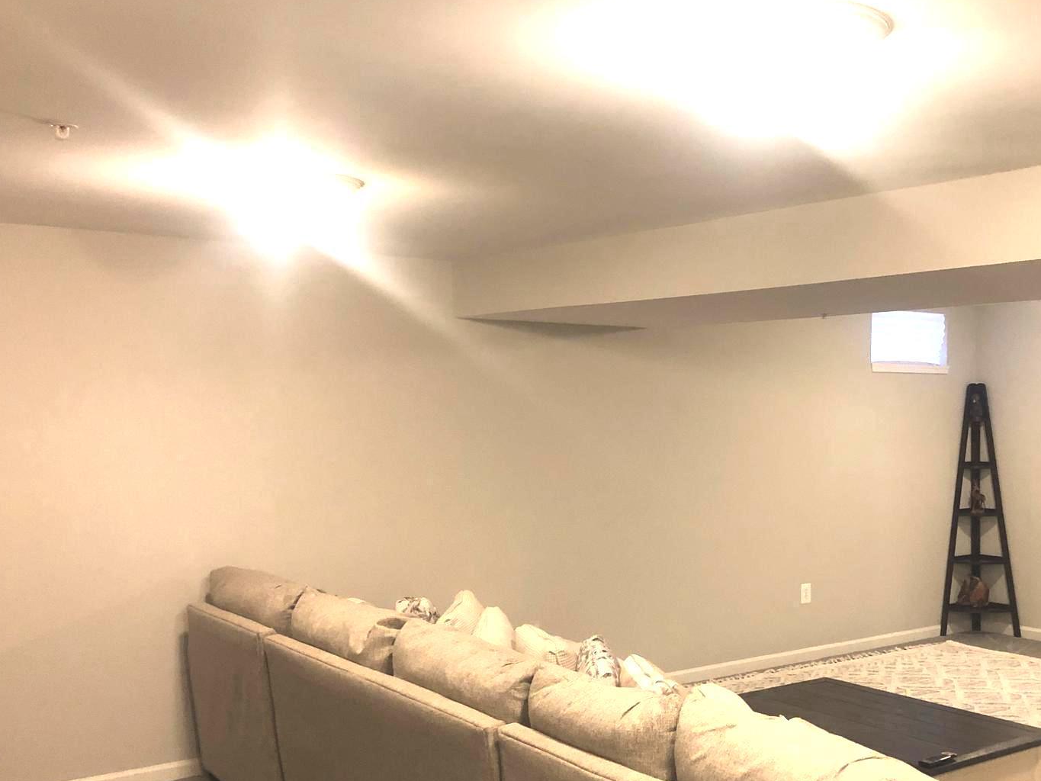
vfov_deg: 34.3
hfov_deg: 43.9
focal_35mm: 42
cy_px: 442
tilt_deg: -1.9
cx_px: 726
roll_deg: +0.9
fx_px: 1263
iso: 80
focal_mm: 3.99
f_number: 1.8
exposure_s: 1/15
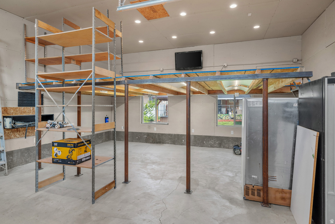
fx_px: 182
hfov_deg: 85.4
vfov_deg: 63.3
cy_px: 112
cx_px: 168
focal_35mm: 20
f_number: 8
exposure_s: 1/2
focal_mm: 19.5
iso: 500
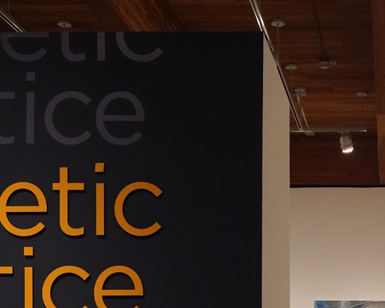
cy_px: 370
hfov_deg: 23.6
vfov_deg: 18.8
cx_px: 394
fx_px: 877
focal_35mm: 77
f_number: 5.6
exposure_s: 1/100
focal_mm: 28
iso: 6400
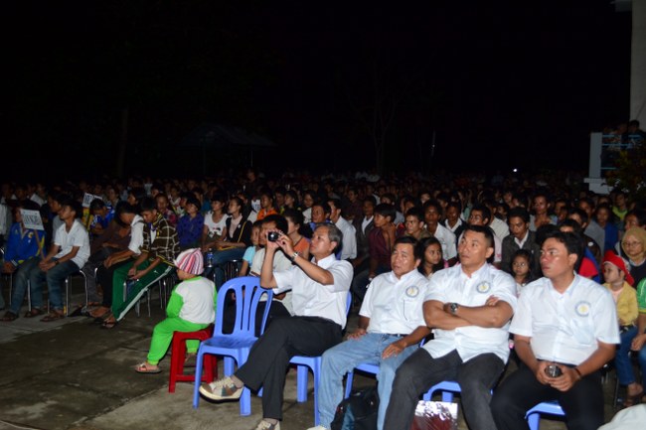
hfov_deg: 53.1
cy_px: 215
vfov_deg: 36.9
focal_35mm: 36
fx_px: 646
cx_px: 323
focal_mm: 24
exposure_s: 1/60
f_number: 4
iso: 200
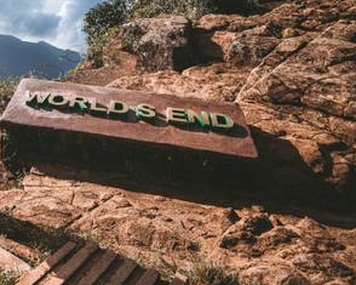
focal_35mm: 35
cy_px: 53
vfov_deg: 40.3
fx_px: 369
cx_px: -26
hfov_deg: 42.0
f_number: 2.8
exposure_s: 1/3200
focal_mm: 17
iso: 125
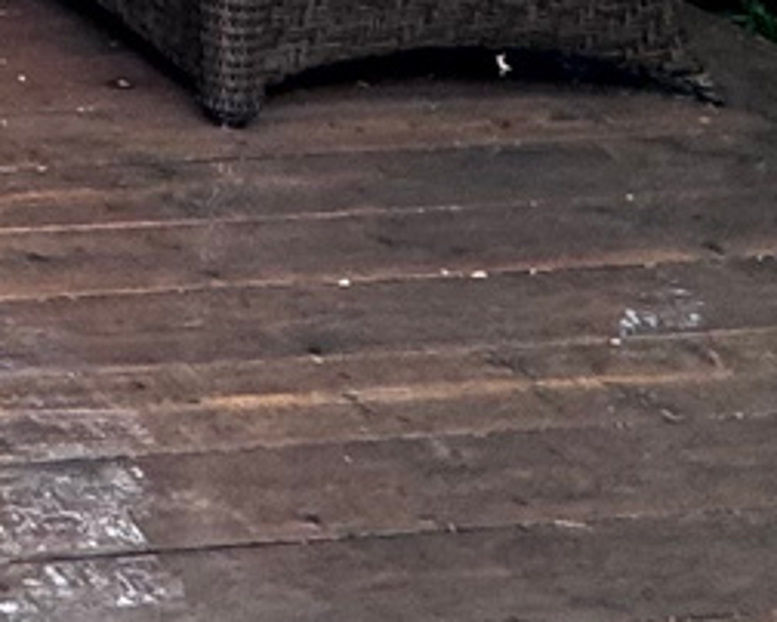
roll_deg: -1.6
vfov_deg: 11.9
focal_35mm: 111
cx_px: -1394
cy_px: -742
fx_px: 2555
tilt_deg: -7.5
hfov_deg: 11.7
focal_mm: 2.22
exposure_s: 1/99
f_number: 2.2
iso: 64
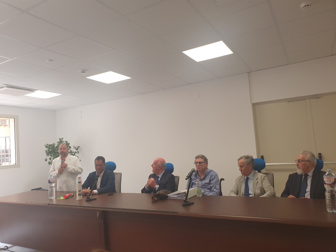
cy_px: 126
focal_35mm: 26
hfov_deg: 67.3
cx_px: 168
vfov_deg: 53.1
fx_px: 252
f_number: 2.4
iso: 64
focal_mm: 4.32
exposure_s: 1/100
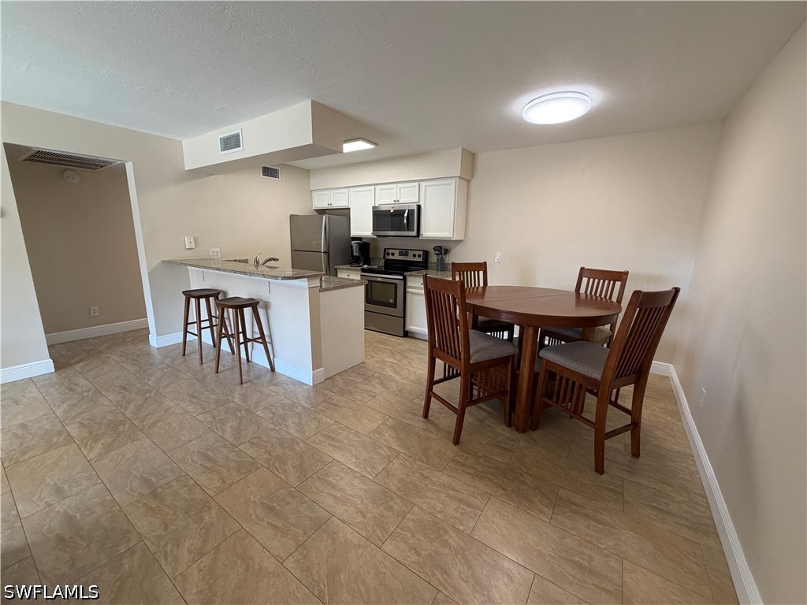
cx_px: 404
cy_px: 302
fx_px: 326
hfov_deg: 102.1
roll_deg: -0.6
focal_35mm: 14
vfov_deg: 85.7
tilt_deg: -12.5
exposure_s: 1/120
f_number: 2.2
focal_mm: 2.22
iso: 200
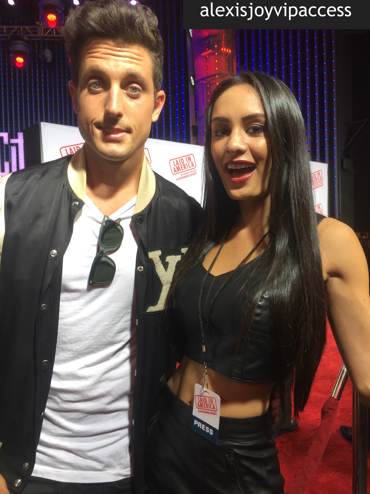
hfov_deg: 48.2
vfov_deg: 61.7
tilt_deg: -1.0
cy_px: 247
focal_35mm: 29
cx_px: 185
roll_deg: +1.3
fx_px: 413
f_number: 2.2
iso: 32
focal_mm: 4.15
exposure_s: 1/120
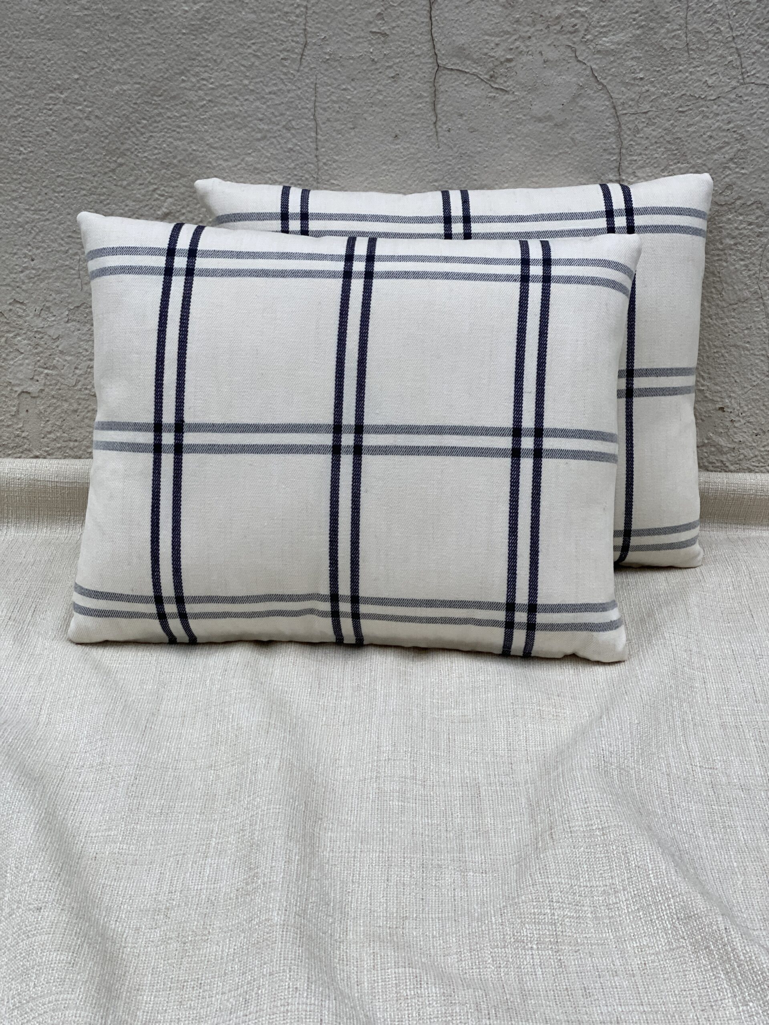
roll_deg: +0.4
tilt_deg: -22.6
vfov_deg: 36.8
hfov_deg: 28.0
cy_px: 512
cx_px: 384
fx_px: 1540
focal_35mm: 52
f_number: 2
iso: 100
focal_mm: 6
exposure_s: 1/122
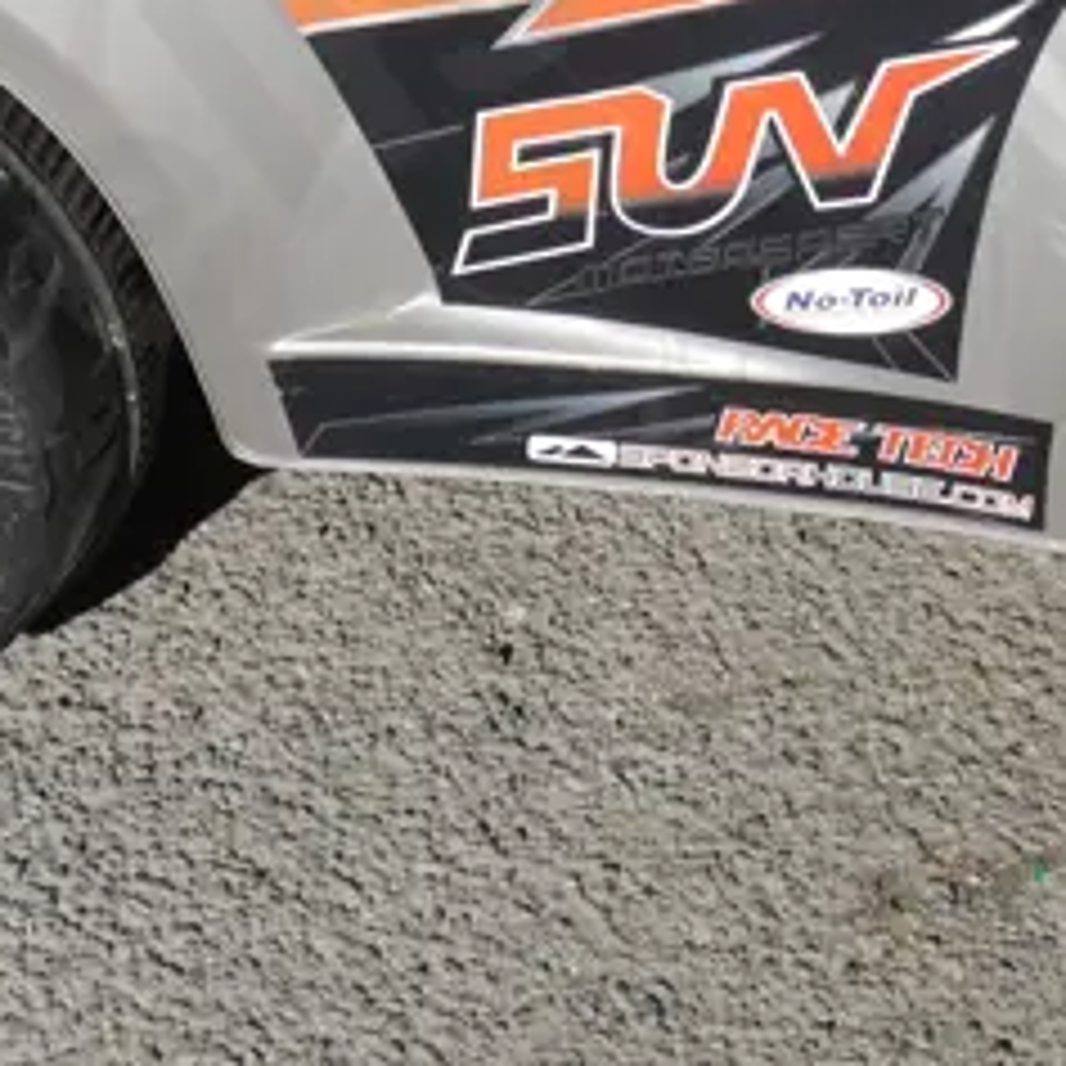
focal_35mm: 153
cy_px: -304
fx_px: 5331
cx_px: 855
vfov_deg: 11.1
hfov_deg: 11.4
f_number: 9
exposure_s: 1/400
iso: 200
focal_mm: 20
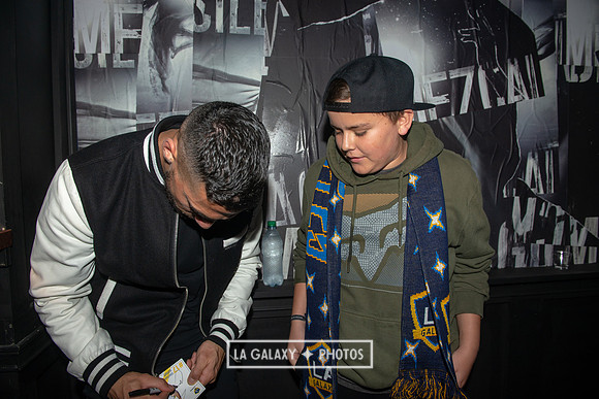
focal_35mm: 24
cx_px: 300
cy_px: 200
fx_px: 399
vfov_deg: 53.2
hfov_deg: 73.7
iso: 320
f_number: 5
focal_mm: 24
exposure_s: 1/160
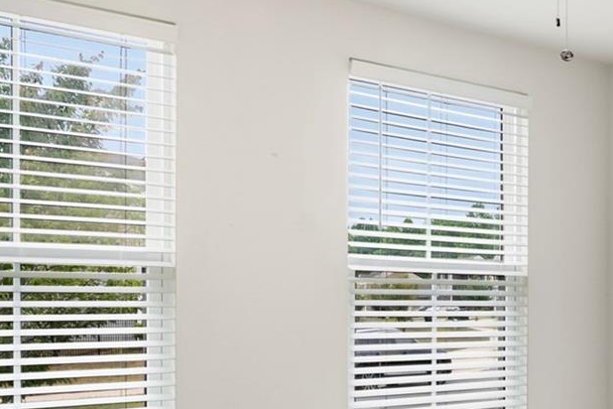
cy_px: 293
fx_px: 902
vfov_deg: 25.3
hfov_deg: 34.9
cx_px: 576
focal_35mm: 53
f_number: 8
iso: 640
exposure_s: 1/6
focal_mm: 16
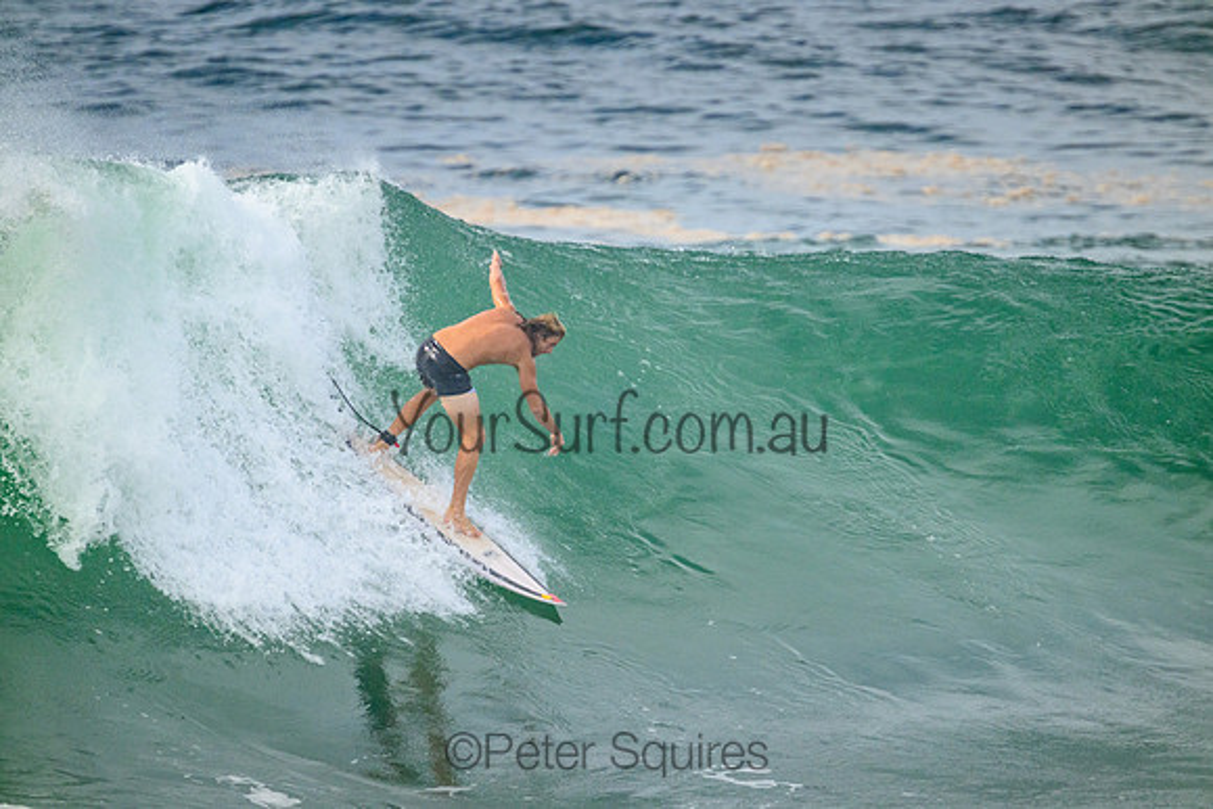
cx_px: 606
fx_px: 26961
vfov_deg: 1.7
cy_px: 404
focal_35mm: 800
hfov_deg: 2.6
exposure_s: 1/2500
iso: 1600
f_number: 11
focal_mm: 800
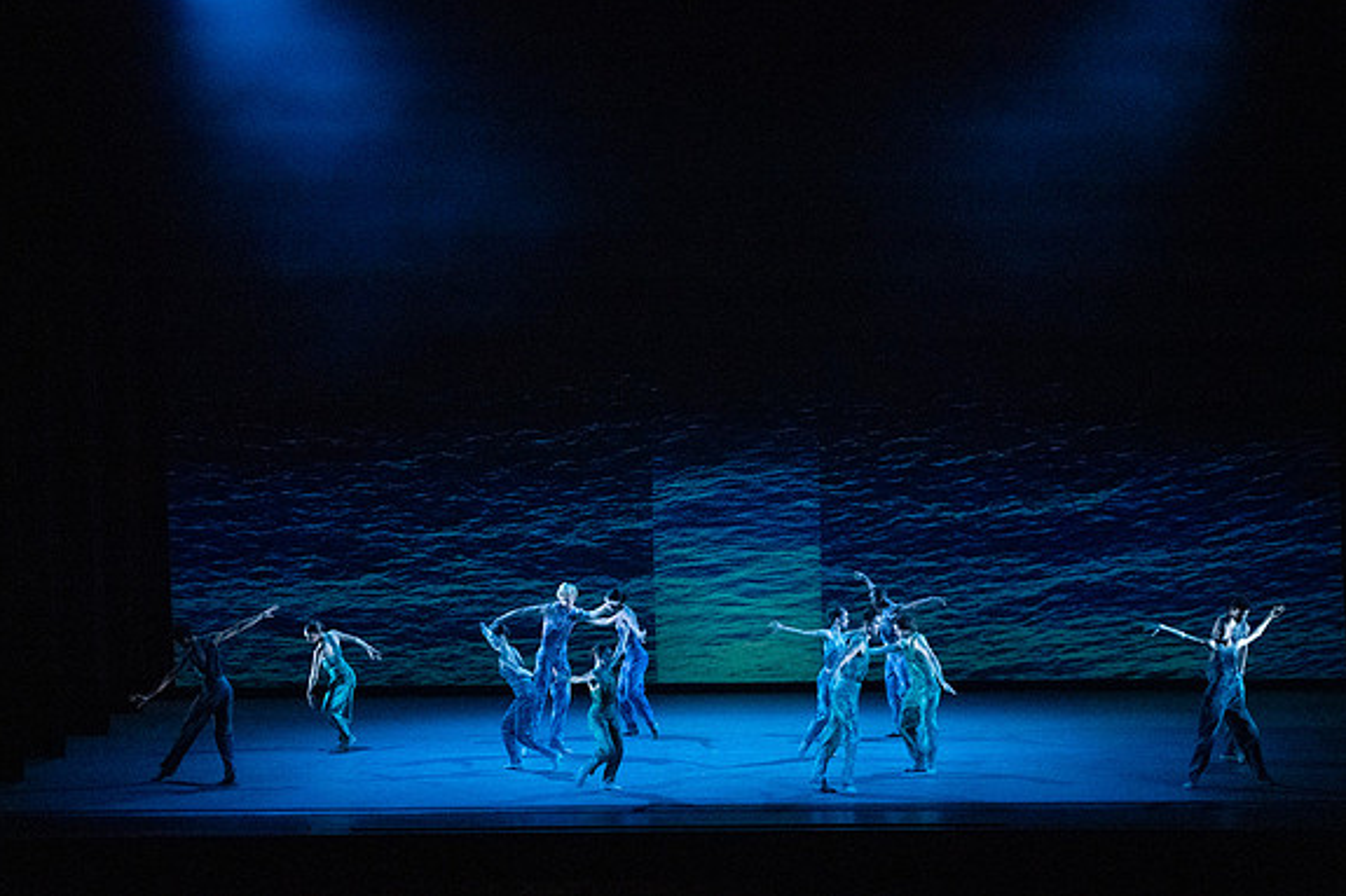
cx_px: 672
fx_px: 3924
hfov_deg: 19.5
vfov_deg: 13.0
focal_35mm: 105
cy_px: 448
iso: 16000
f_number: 5.6
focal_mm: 104
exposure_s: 1/400
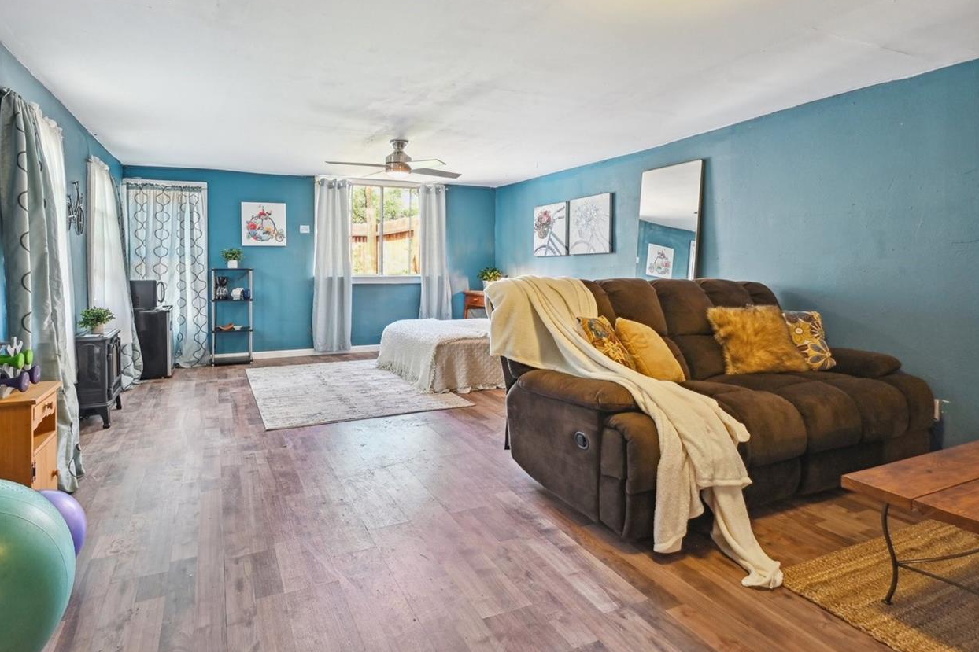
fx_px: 489
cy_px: 272
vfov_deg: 66.9
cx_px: 408
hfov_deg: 89.2
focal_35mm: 18
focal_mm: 14
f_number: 11
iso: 400
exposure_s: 1/5
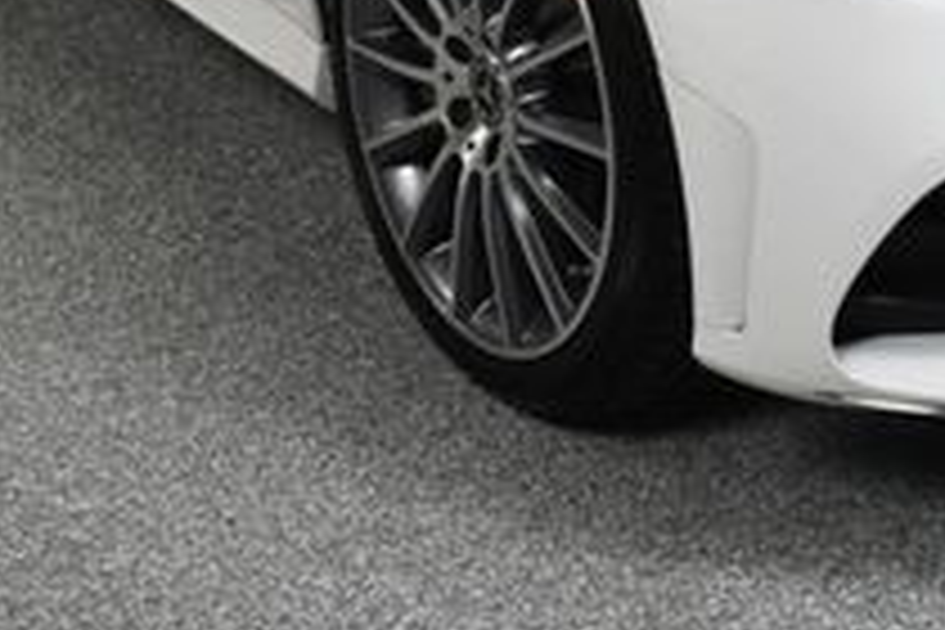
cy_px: -261
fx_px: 3124
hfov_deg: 17.0
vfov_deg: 11.1
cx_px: 778
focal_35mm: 119
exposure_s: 1/160
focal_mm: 26
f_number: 13
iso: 100
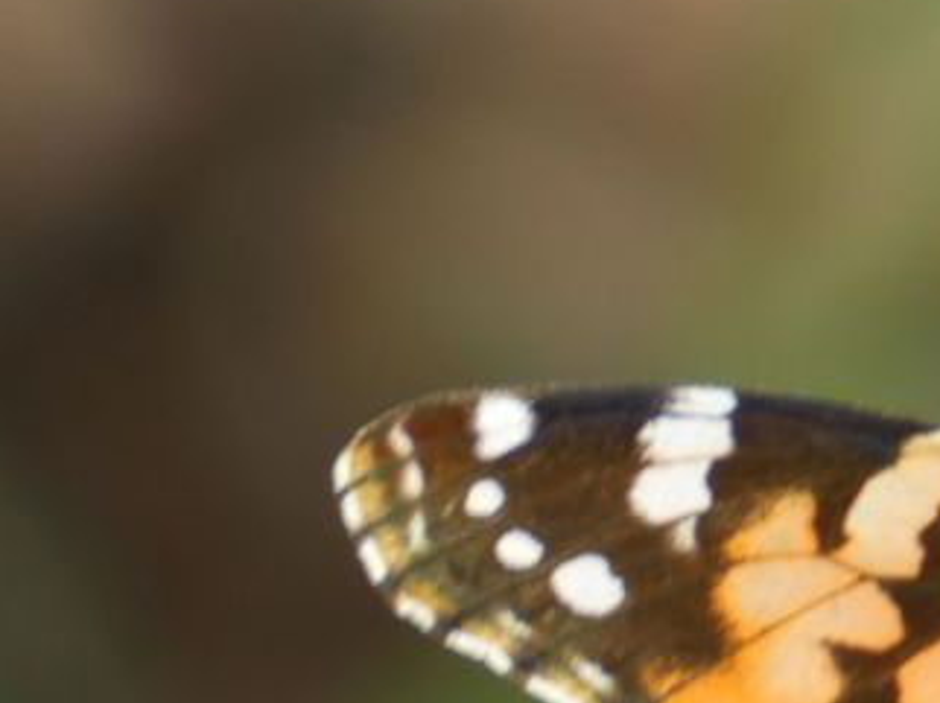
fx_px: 76276
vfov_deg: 0.5
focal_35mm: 2811
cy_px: 703
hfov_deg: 0.7
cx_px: 1239
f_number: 5.7
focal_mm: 189.9
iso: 80
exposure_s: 1/160
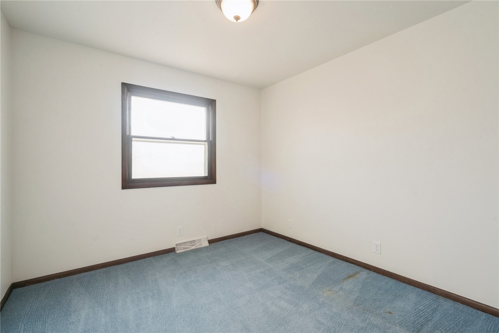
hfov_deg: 96.7
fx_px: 222
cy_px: 166
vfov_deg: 73.7
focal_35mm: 16
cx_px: 250
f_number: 10
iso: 400
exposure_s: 1/15
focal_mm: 16
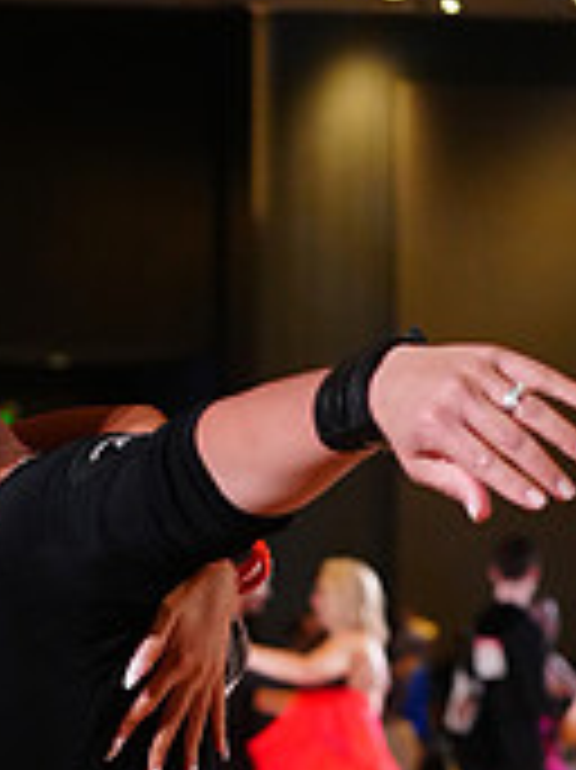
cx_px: -137
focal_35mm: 228
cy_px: 1162
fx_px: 5065
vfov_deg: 8.5
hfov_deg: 6.5
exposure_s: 1/400
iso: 3200
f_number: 4
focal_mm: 70
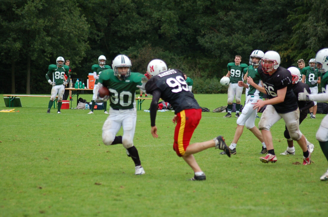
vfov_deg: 6.8
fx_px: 1842
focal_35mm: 202
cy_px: 108
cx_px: 164
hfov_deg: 10.2
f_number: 4.5
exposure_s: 1/1000
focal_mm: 135
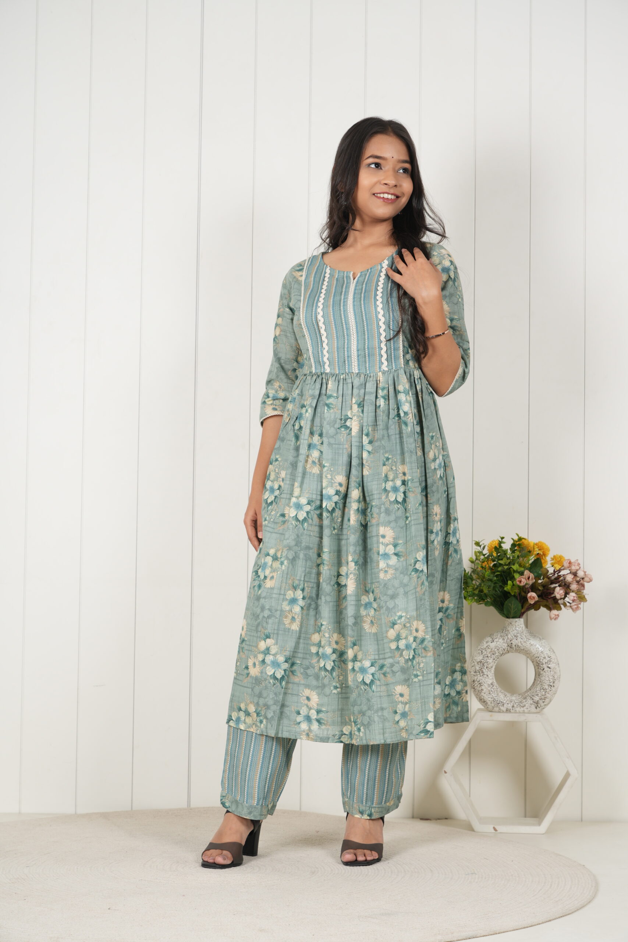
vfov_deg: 31.0
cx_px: 314
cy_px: 471
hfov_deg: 20.9
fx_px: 1700
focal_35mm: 65
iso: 125
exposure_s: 1/125
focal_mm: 65
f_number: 6.3
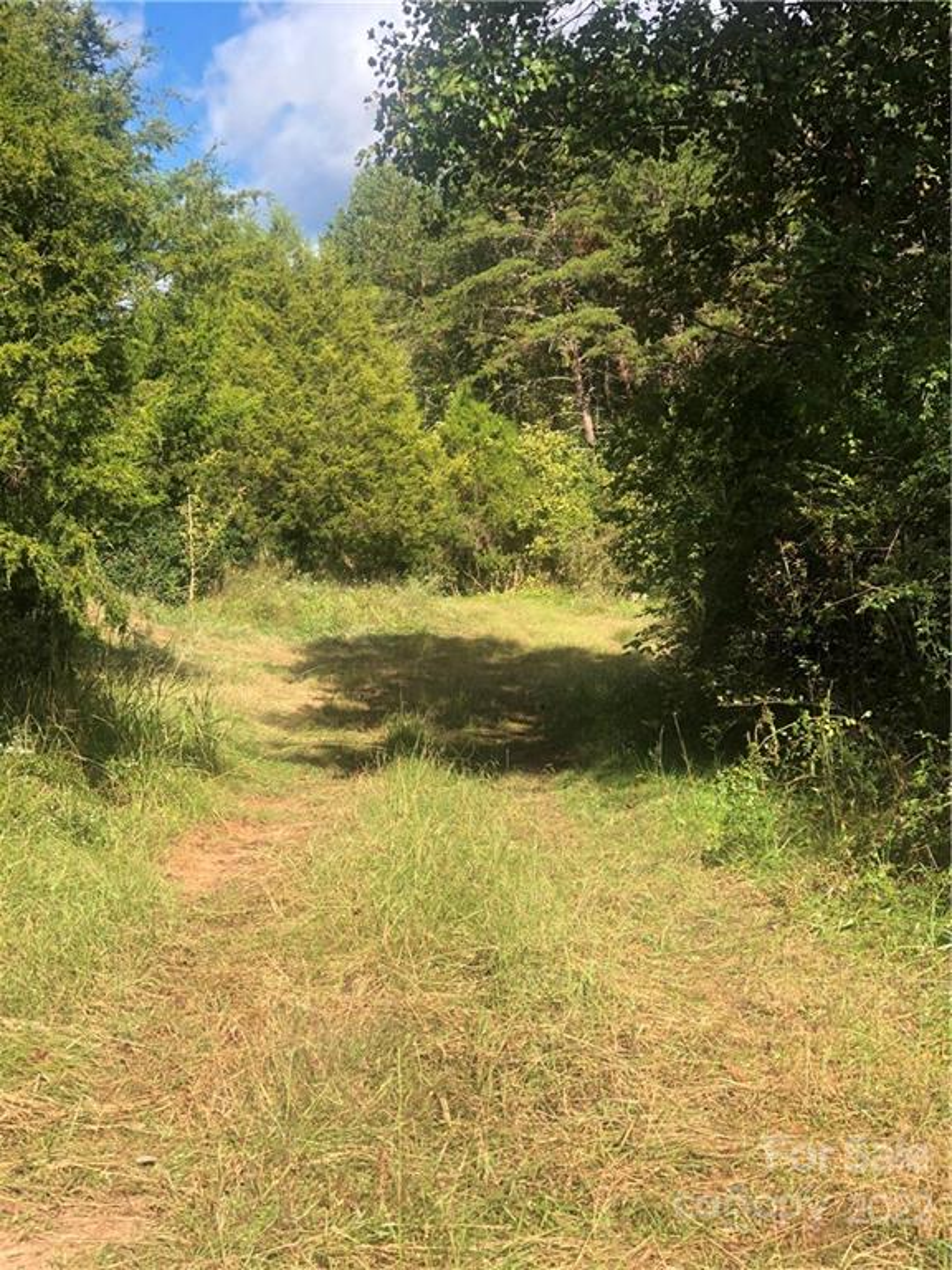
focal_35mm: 57
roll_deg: +5.3
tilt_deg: -0.6
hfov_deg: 25.7
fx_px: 2090
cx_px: 476
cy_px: 635
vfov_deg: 33.8
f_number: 2.8
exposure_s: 1/311
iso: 20
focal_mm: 6.6
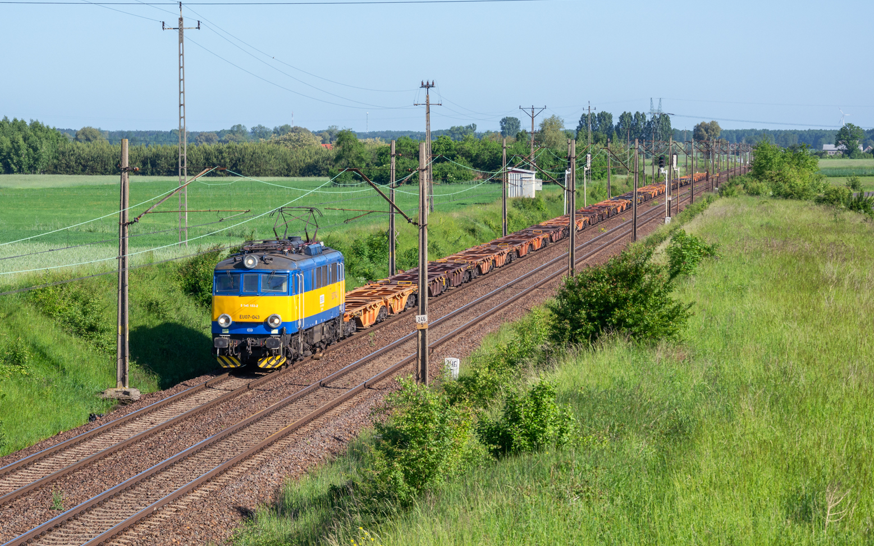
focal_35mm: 110
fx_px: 2620
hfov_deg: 18.9
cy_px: 253
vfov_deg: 11.9
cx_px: 433
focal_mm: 70
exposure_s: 1/500
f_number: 8
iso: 125
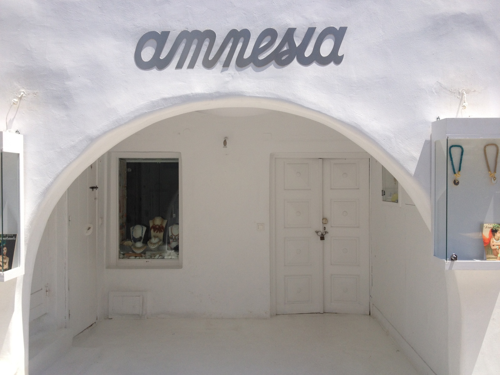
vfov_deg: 40.7
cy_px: 188
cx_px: 250
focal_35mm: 35
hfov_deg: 52.6
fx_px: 506
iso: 50
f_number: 2.4
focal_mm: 4.28
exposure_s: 1/1783
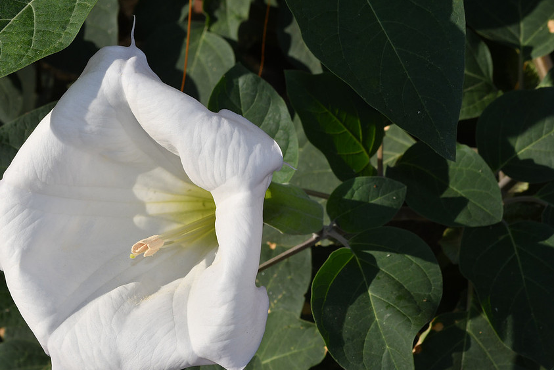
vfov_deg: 12.8
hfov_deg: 19.1
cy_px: 223
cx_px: 262
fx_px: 1647
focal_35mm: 107
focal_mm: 55
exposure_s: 1/250
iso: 200
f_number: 14
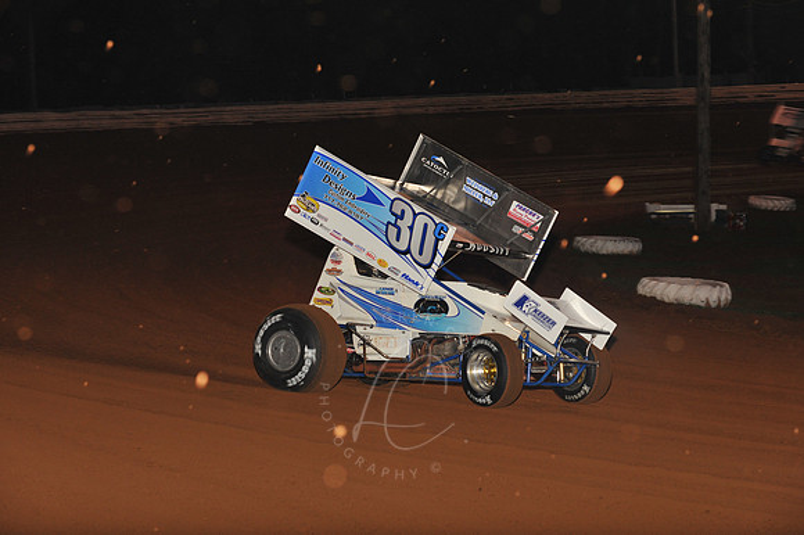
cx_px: 402
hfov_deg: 18.3
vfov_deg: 12.2
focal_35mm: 112
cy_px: 268
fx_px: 2500
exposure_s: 1/320
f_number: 7.1
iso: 1250
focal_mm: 112
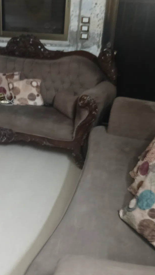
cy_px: 146
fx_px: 256
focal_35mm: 35
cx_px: 49
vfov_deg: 56.6
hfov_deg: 33.4
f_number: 1.8
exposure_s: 1/16.7
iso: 1000
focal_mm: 4.05
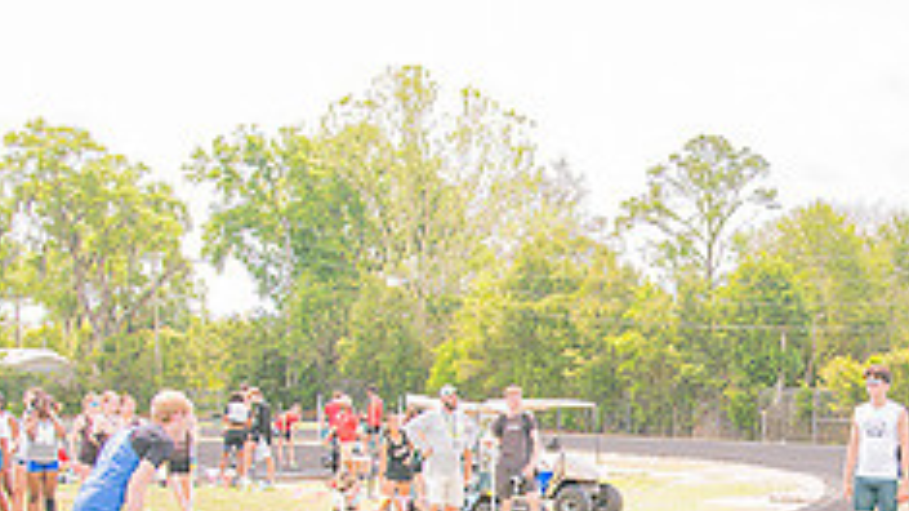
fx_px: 1494
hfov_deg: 32.8
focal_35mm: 62
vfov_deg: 19.0
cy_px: 468
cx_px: 743
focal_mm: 24
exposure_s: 1/200
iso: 200
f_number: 4
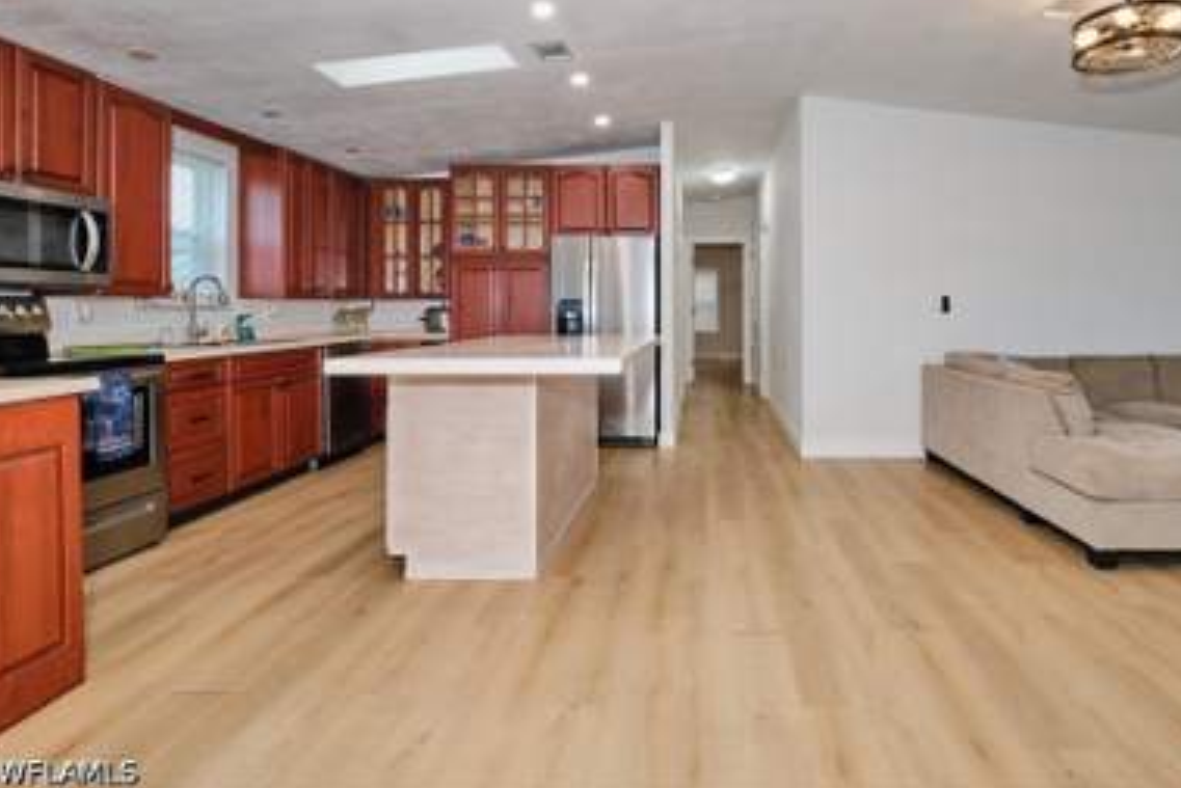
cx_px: 720
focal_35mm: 19
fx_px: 624
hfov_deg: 85.6
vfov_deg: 63.7
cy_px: 296
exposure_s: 1/25
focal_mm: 10
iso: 400
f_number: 8
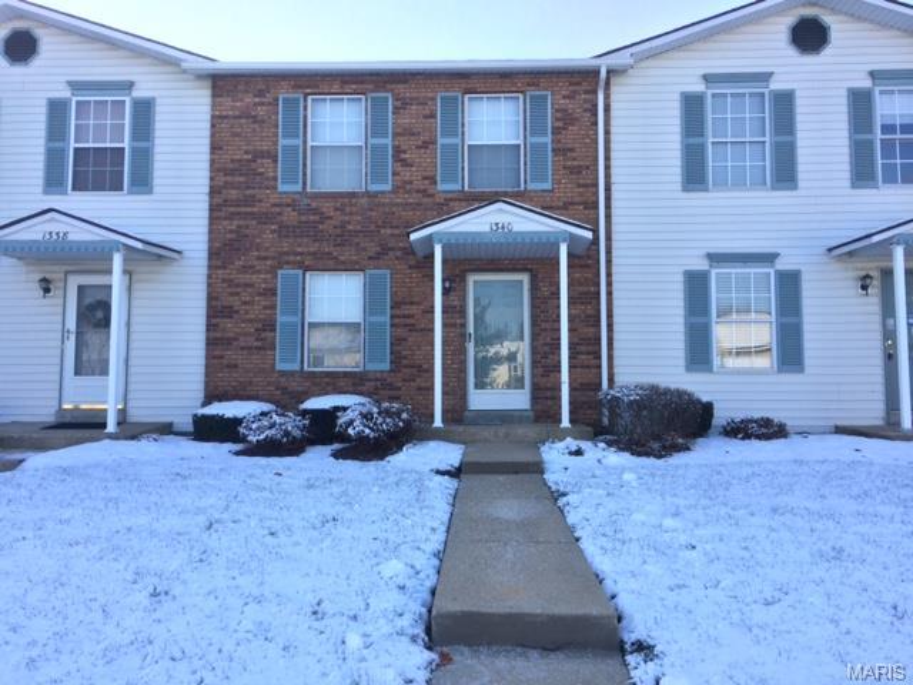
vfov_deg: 48.2
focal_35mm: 29
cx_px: 456
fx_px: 765
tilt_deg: +7.1
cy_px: 342
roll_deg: +1.2
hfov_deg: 61.7
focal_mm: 4.15
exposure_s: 1/695
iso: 32
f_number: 2.2
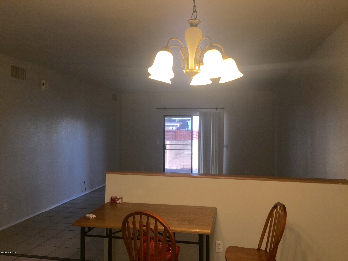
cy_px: 130
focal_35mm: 29
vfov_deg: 48.2
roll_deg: -0.5
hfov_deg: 61.7
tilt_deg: +1.0
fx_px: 292
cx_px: 174
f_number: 2.2
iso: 32
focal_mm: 4.15
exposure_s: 1/40
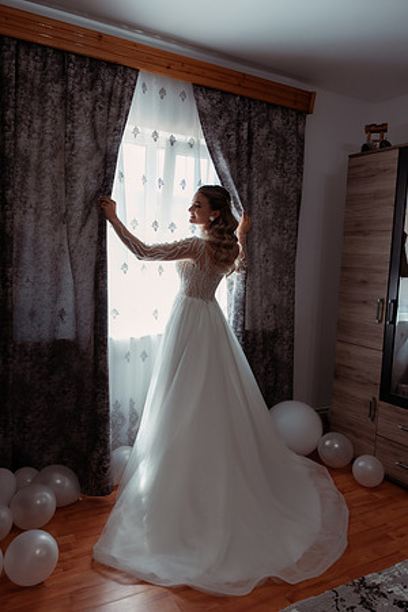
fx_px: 459
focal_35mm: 27
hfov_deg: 47.9
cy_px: 306
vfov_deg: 67.4
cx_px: 204
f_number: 3.2
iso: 320
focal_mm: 27
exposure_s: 1/160
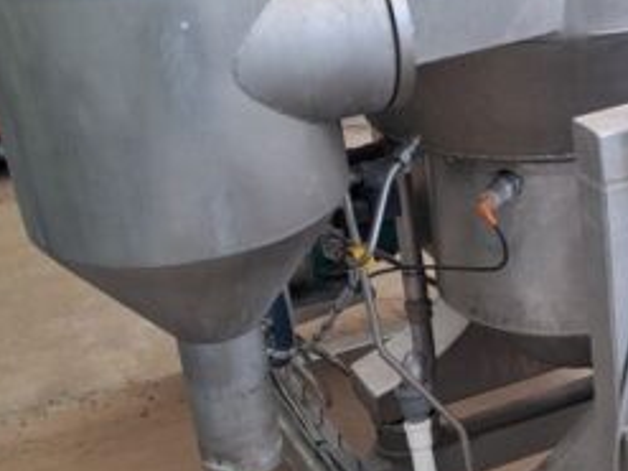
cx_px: 587
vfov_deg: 18.1
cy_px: 328
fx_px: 1469
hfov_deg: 23.4
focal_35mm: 81
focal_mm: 4.65
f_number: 1.8
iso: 40
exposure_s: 1/100
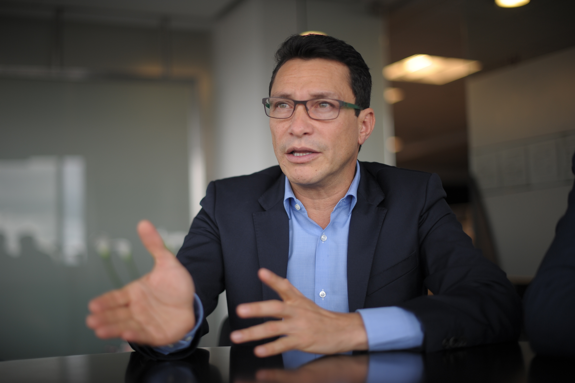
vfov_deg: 27.0
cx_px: 288
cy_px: 192
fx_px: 798
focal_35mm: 50
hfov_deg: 39.6
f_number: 1.4
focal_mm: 50
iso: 200
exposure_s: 1/250
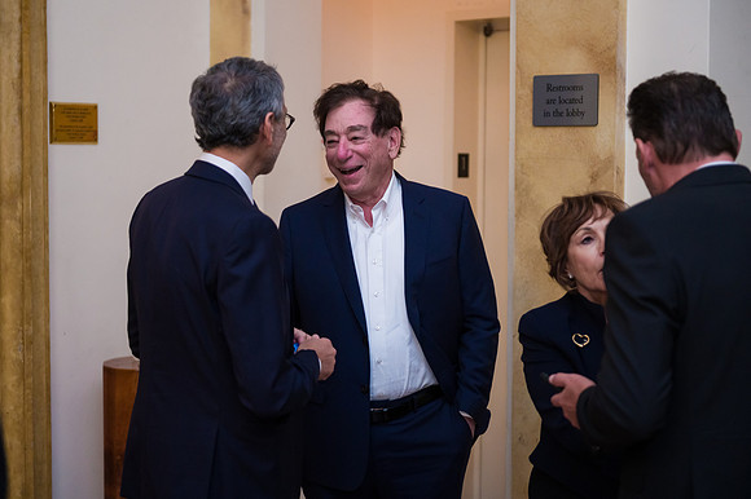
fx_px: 1326
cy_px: 239
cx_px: 359
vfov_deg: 21.4
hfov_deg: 31.6
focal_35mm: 64
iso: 1600
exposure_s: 1/200
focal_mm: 60
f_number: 3.2
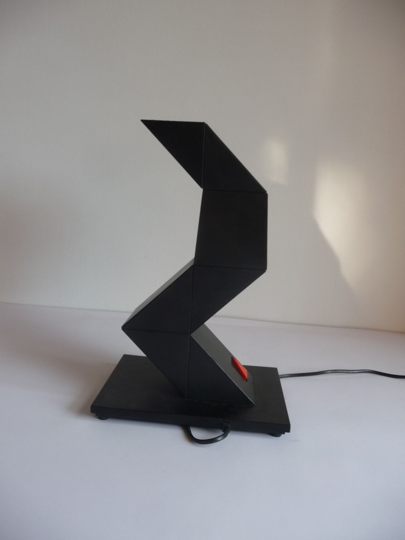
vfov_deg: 63.4
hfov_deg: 49.7
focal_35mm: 28
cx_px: 202
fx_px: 437
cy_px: 270
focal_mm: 4.7
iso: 200
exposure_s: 1/30
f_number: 3.3
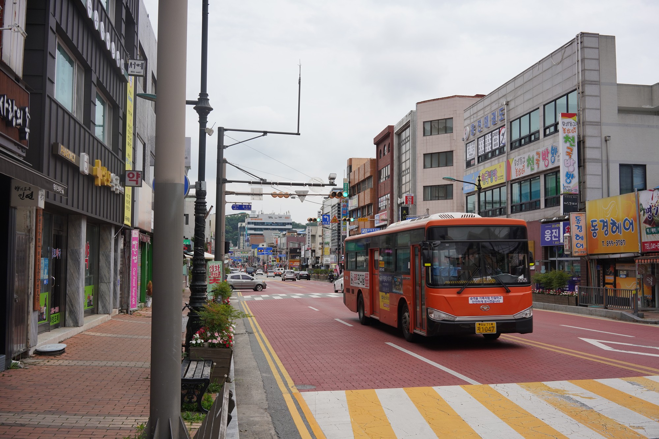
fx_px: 641
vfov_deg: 37.9
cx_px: 330
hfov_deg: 54.4
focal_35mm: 35
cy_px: 220
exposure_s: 1/160
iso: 400
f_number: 11
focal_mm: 35
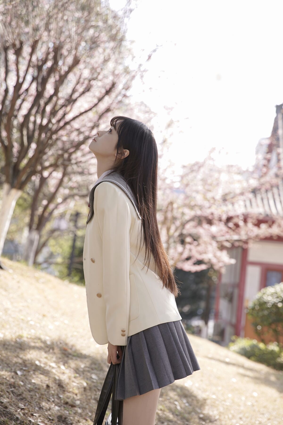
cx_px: 142
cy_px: 212
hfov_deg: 19.5
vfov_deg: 28.8
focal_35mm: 70
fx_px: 825
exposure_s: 1/160
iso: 100
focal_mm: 70
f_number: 3.5
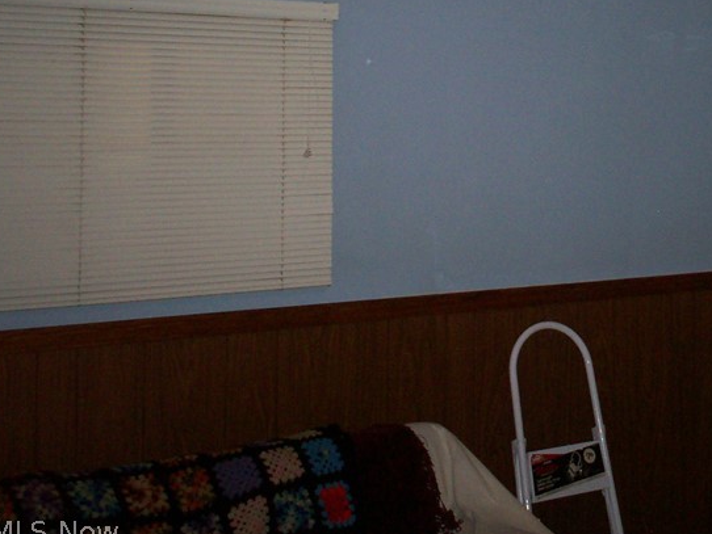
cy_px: 50
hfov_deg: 27.4
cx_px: 656
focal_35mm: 68
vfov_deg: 21.2
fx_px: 1399
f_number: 4.5
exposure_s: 1/60
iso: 140
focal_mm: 6
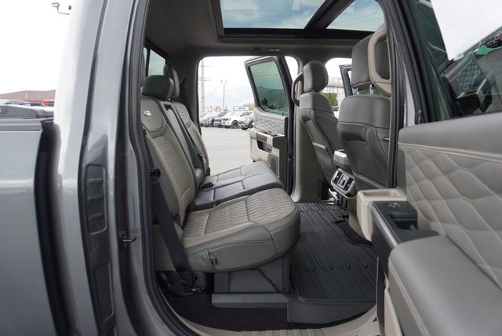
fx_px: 335
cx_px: 251
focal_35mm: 24
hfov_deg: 73.7
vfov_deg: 53.2
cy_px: 168
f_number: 4.5
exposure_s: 1/80
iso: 100
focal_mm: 16
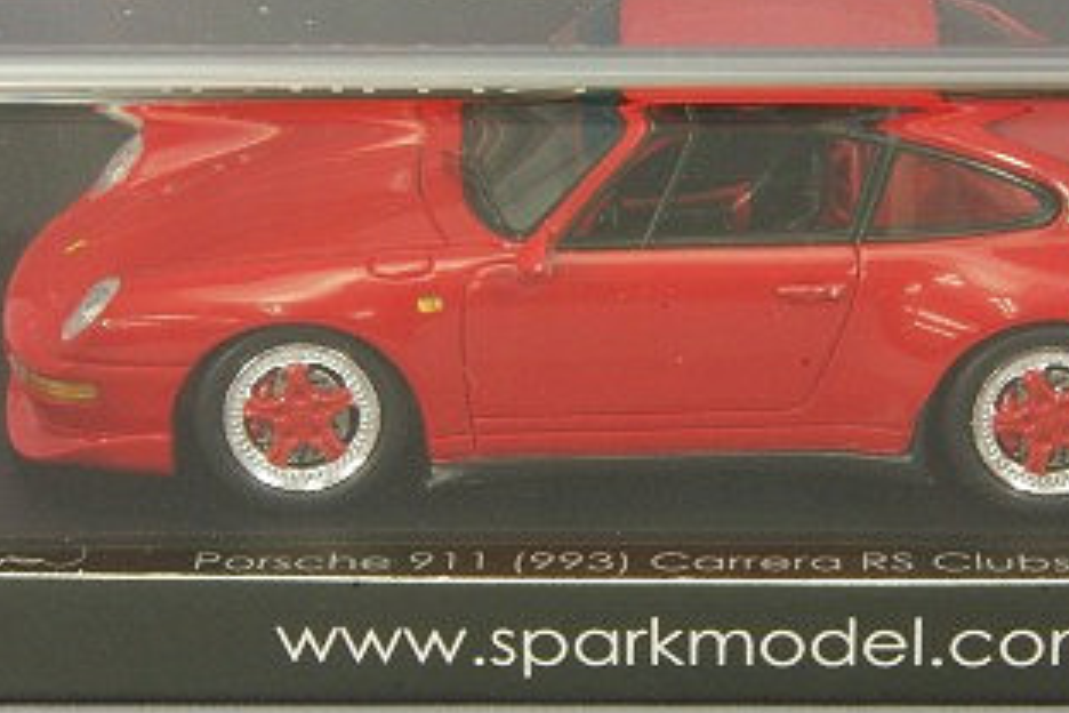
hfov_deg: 8.9
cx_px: 682
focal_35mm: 230
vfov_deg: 6.0
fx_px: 6829
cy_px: 221
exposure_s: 1
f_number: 32
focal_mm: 75
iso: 400
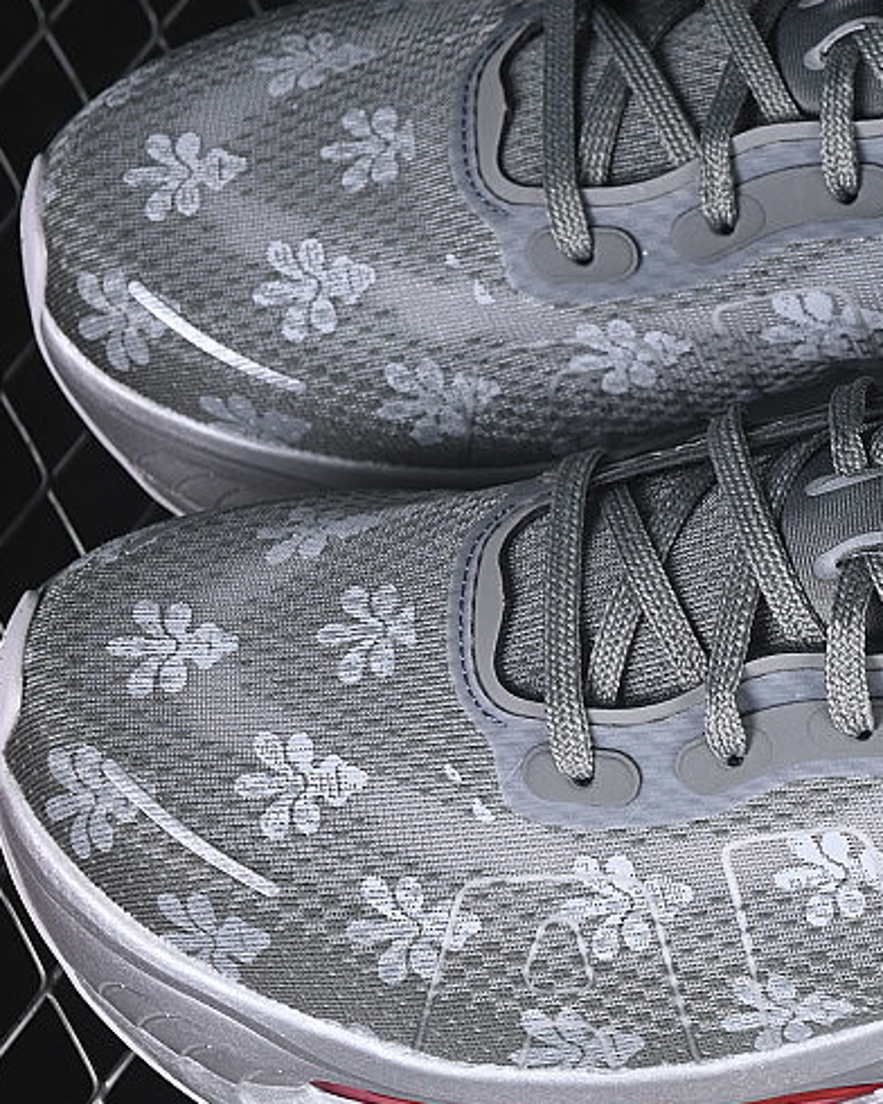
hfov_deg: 9.9
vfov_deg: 12.4
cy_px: 543
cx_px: 901
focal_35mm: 155
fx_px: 5063
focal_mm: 50
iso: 160
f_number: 7.1
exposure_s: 1/60
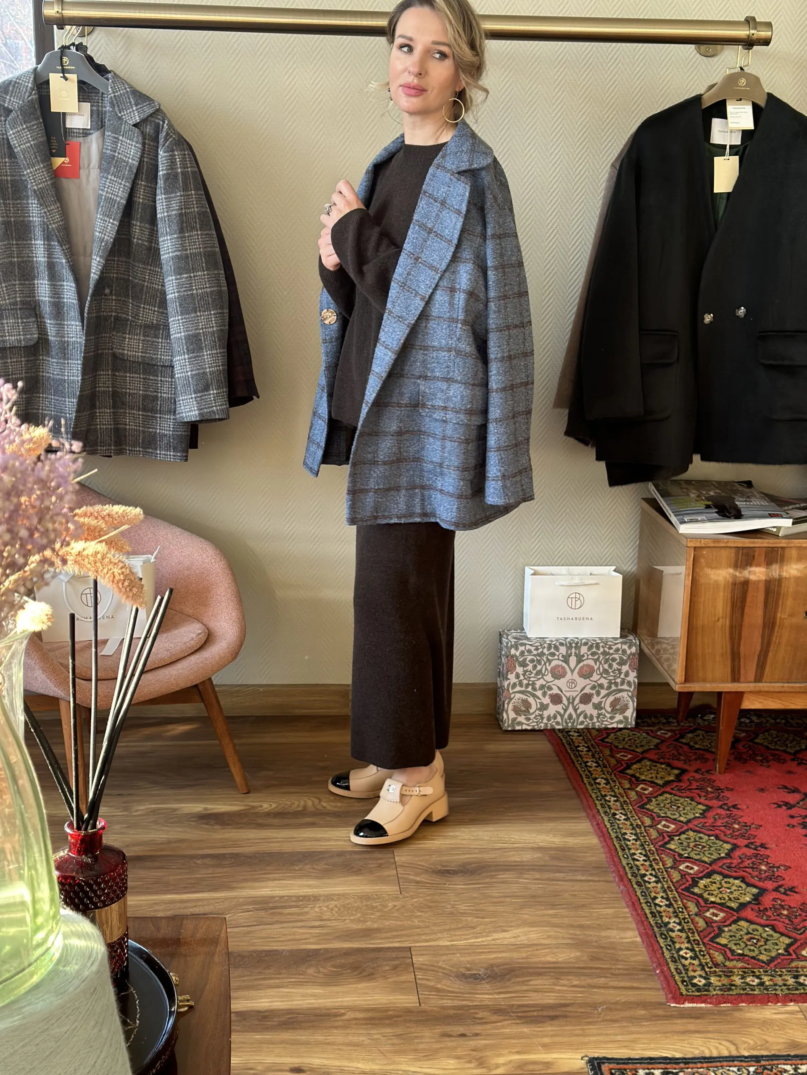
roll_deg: -2.0
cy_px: 538
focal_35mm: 48
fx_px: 1492
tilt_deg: -14.3
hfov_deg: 30.3
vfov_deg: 39.7
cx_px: 404
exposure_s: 1/99
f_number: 1.78
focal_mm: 6.86
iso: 125
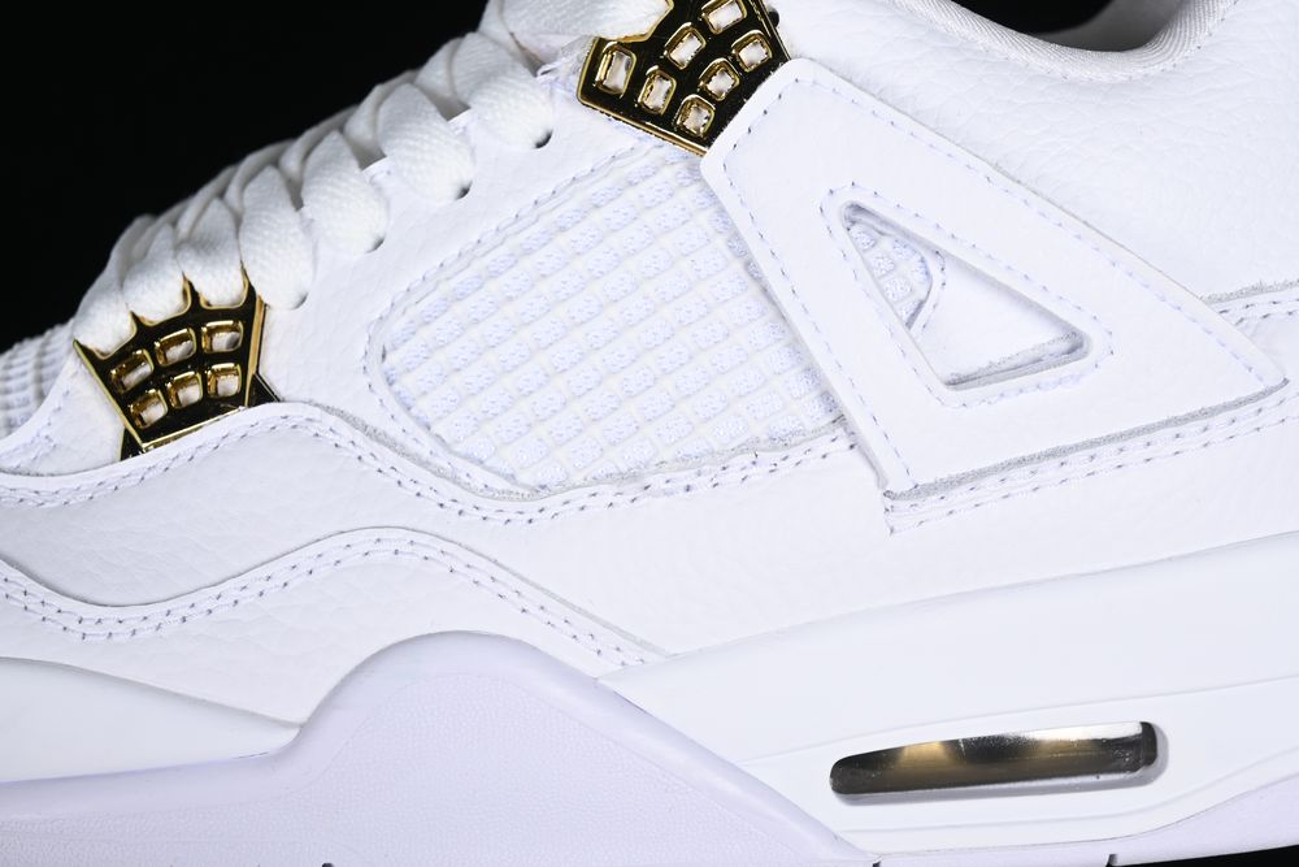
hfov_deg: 27.0
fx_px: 2706
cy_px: 434
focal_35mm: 75
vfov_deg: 18.2
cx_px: 650
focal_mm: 50
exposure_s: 1/100
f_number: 7.1
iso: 160
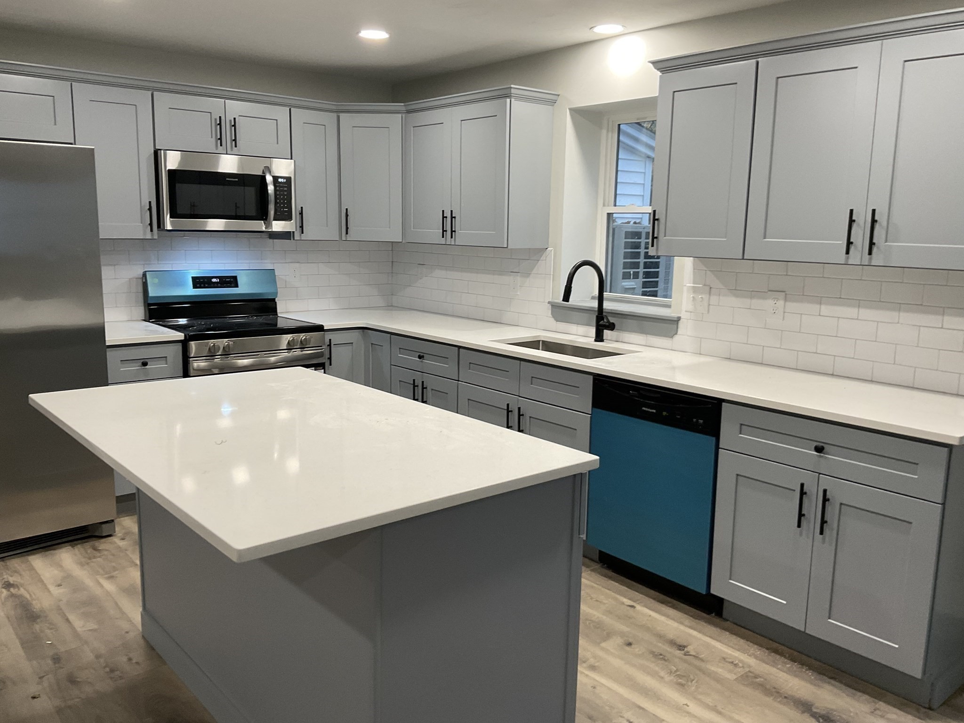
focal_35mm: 29
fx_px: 808
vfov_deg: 48.2
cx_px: 482
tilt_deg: -9.8
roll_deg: -1.5
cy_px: 362
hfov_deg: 61.7
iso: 50
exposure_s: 1/60
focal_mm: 3
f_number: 1.8
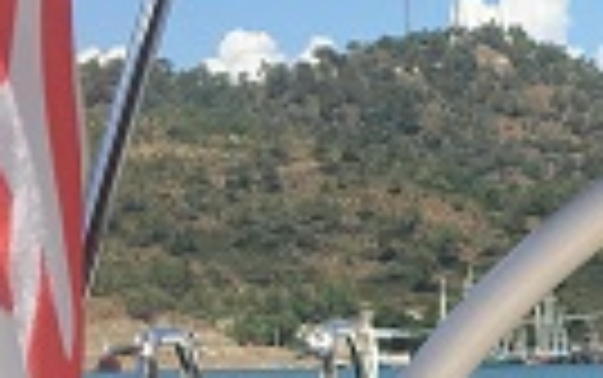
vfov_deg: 7.8
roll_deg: +0.2
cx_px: 976
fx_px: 2516
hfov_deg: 12.8
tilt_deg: -13.5
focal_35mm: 153
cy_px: 968
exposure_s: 1/1374
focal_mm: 4.15
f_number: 2.2
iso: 25
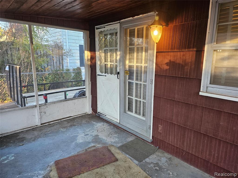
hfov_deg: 73.9
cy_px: 89
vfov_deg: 58.9
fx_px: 158
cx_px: 119
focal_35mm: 23
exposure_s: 1/120
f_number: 1.7
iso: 200
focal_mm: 6.3
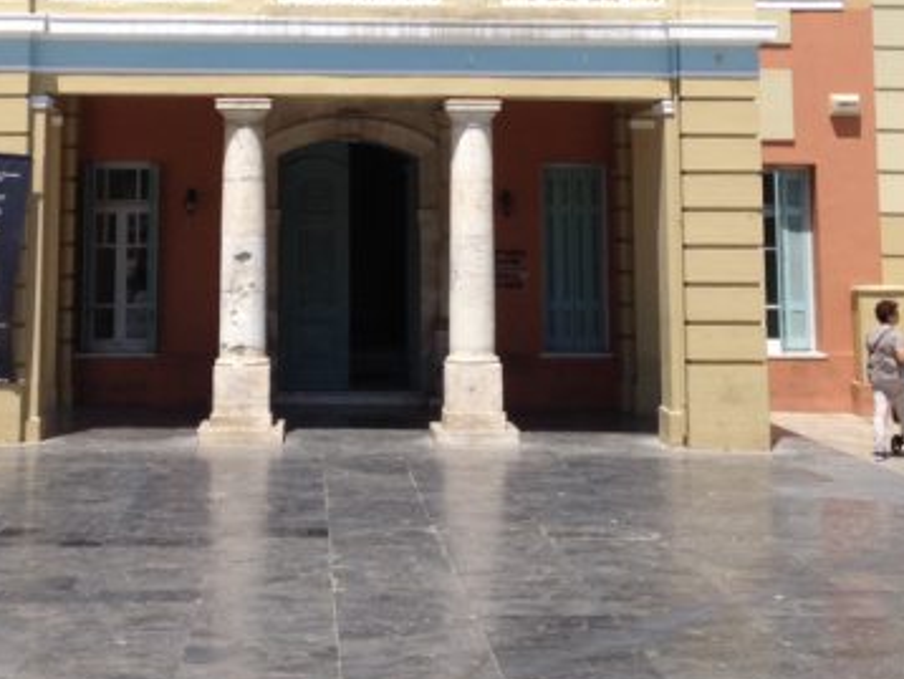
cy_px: 28
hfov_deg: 26.0
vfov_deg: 19.2
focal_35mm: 75
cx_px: 429
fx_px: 1960
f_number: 2.4
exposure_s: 1/2208
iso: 50
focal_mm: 4.28
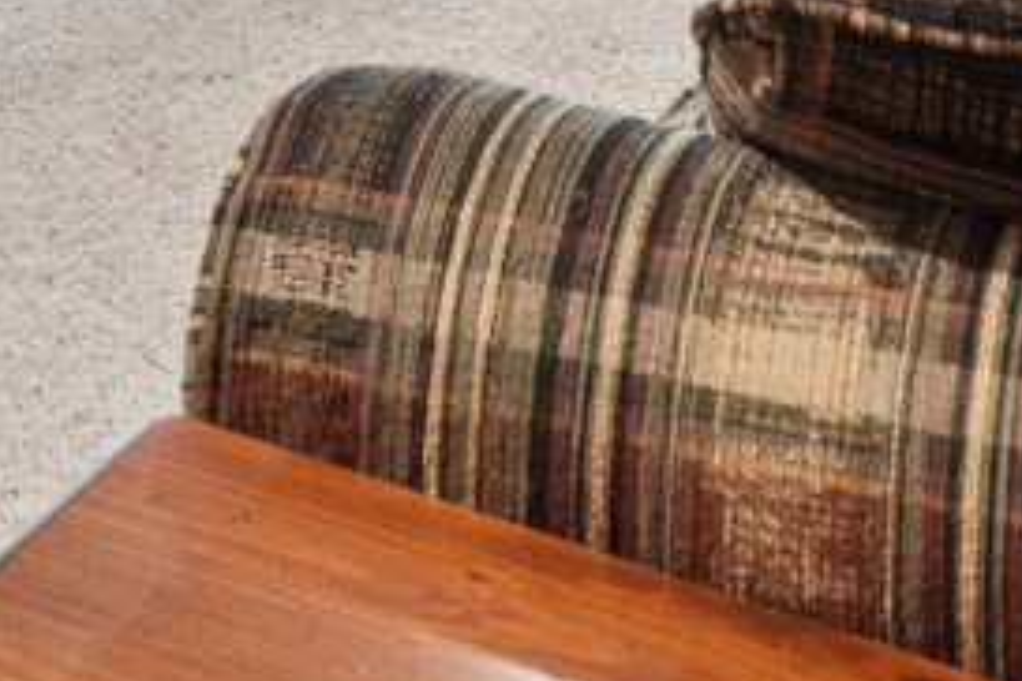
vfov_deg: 12.1
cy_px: -838
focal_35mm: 95
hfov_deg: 19.9
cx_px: -270
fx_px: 2697
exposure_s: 1/2.5
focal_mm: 16
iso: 200
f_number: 4
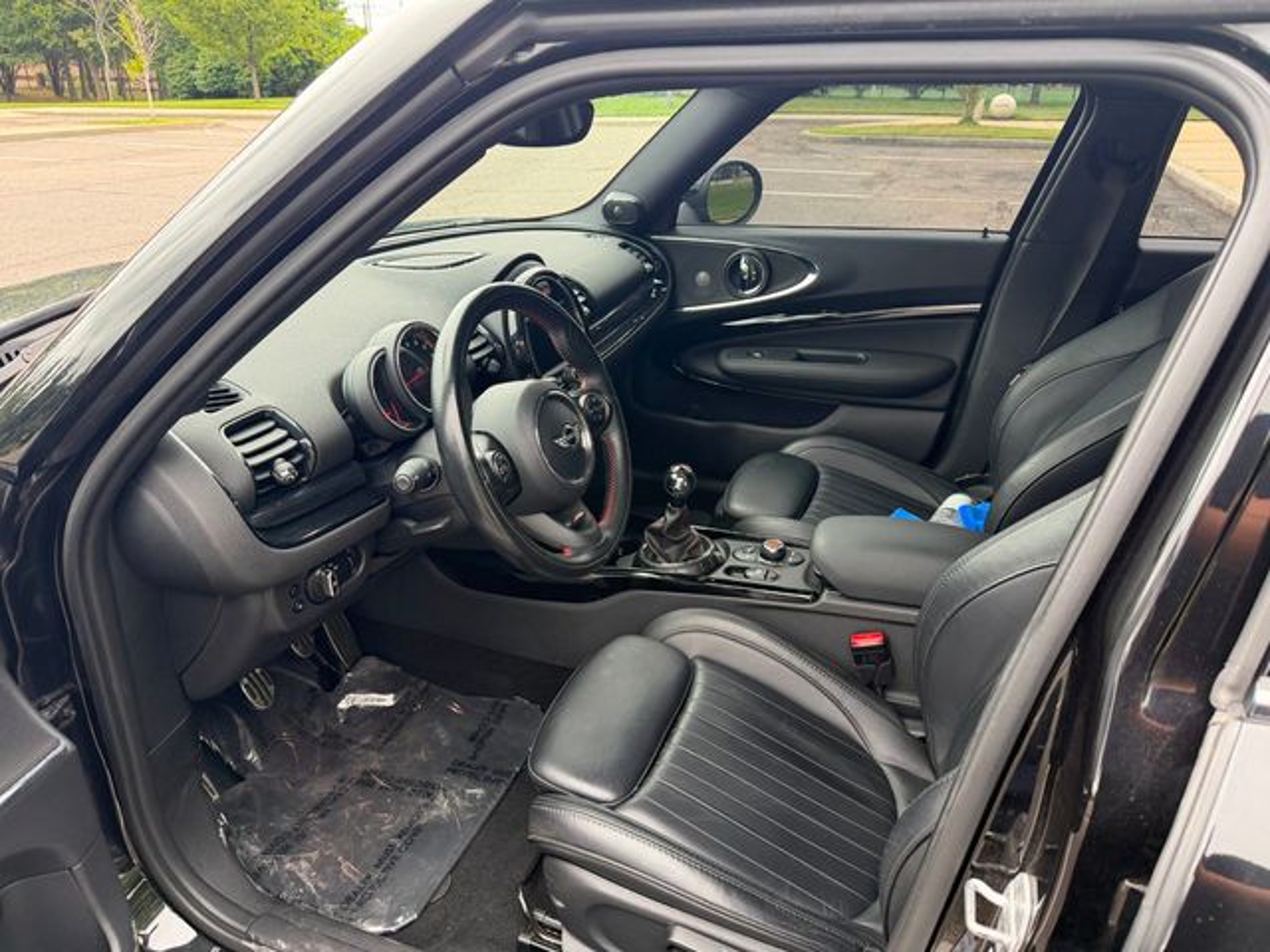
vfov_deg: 56.8
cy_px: 476
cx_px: 635
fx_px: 881
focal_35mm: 24
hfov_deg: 71.6
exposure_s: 1/202
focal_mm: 6.76
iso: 160
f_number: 1.78
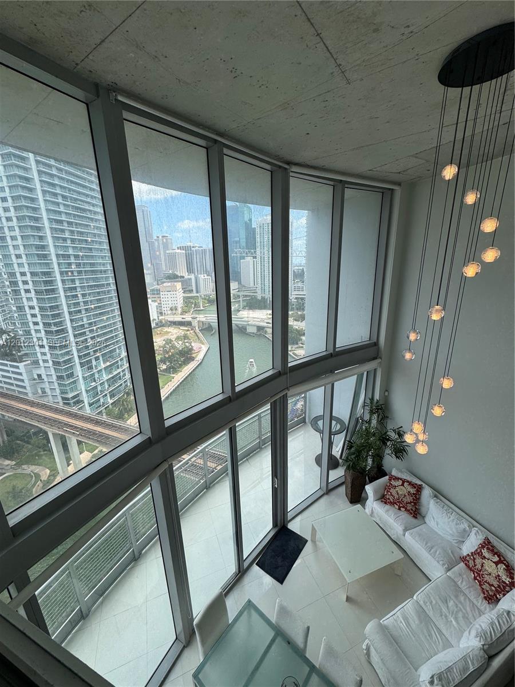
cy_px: 344
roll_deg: +2.1
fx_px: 278
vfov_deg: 102.1
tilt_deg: -16.5
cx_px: 258
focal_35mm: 14
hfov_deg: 85.7
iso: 40
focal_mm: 2.22
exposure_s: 1/569
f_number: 2.2
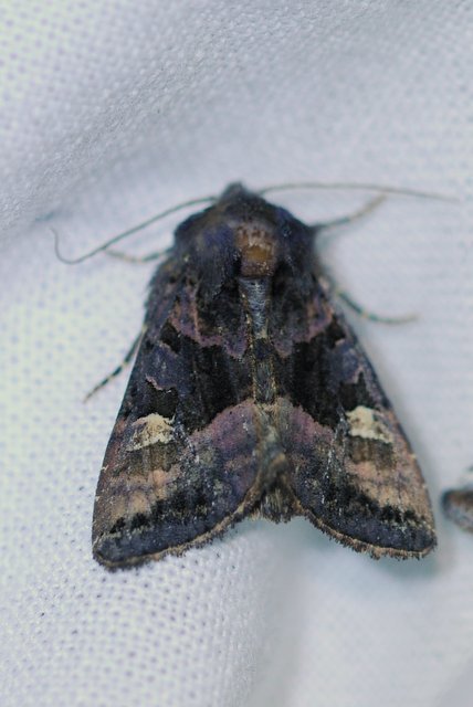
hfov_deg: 8.7
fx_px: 3097
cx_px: 236
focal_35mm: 158
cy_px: 354
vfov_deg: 13.0
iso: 500
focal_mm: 105
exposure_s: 1/250
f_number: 5.6
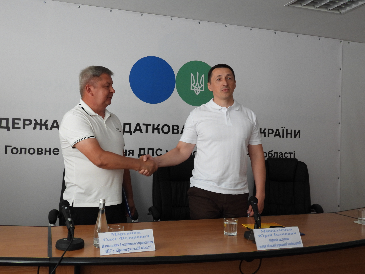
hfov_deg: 52.6
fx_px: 369
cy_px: 137
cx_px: 182
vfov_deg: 40.7
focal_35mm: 35
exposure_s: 1/30
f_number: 3.2
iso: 250
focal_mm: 6.2
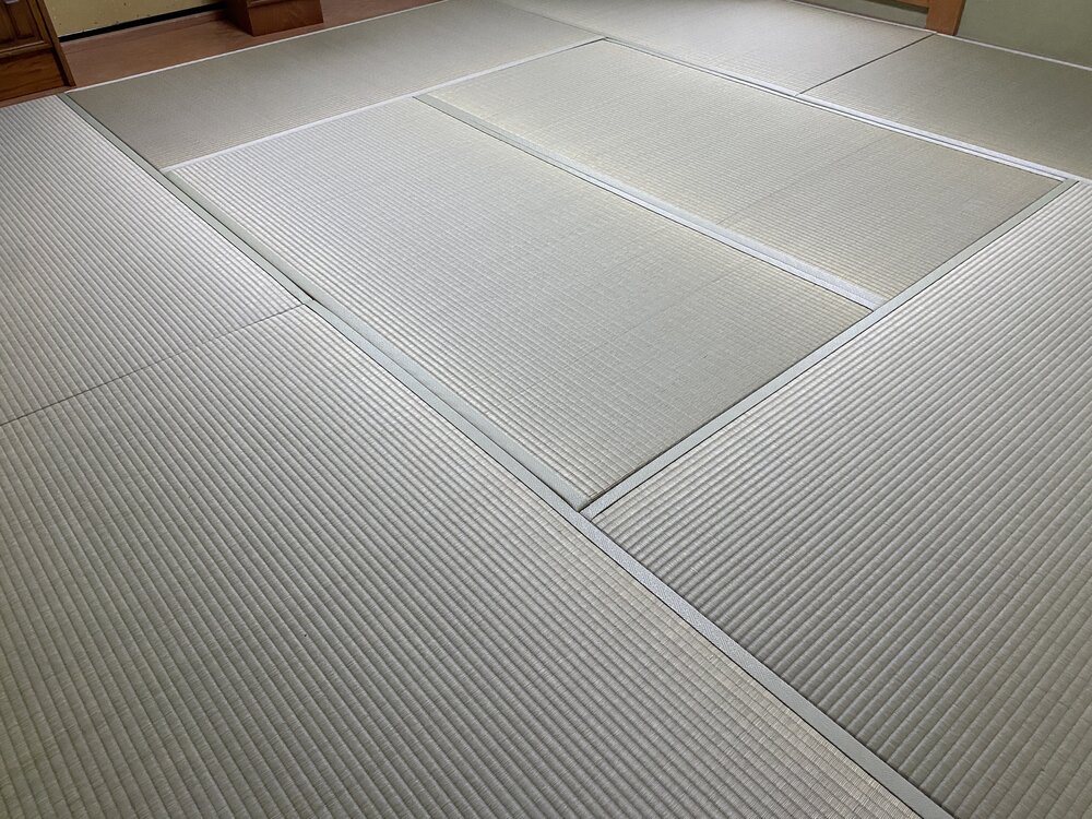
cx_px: 546
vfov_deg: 53.1
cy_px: 410
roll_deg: +2.0
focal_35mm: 26
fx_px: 820
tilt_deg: -40.2
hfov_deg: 67.3
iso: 320
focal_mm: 4.2
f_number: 1.8
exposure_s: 1/60
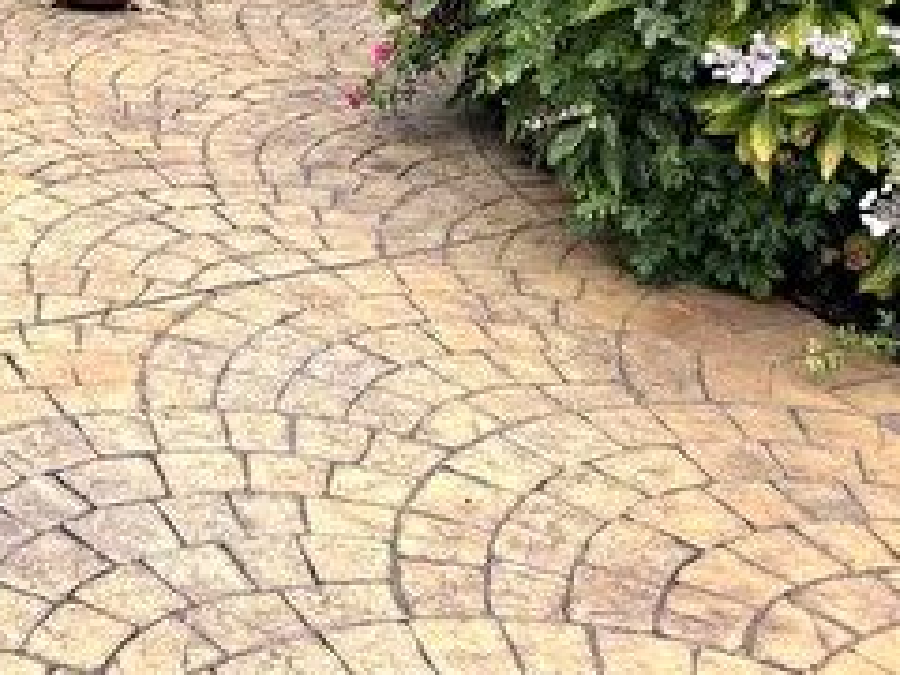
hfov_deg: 25.9
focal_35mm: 70
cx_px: -56
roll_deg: -0.3
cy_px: -231
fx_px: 1820
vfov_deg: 19.2
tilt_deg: -8.2
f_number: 1.78
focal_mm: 6.76
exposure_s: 1/1767
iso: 80
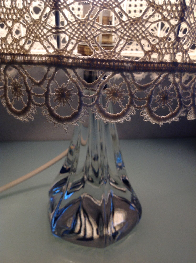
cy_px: 132
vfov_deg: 52.7
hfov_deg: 40.6
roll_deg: -0.5
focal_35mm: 35
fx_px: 265
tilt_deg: -19.4
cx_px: 98
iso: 80
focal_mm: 4.28
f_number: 2.4
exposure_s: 1/100
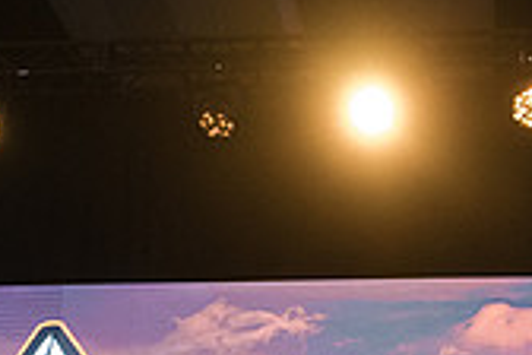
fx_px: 1020
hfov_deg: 27.7
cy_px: 563
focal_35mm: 69
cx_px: 516
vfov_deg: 17.4
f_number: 2.8
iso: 3200
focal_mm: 20
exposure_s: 1/160
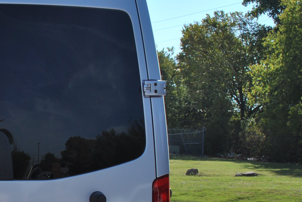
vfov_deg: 16.5
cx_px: -20
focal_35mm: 82
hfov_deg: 23.4
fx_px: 689
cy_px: 179
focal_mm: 22
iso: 100
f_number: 5.6
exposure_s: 1/500
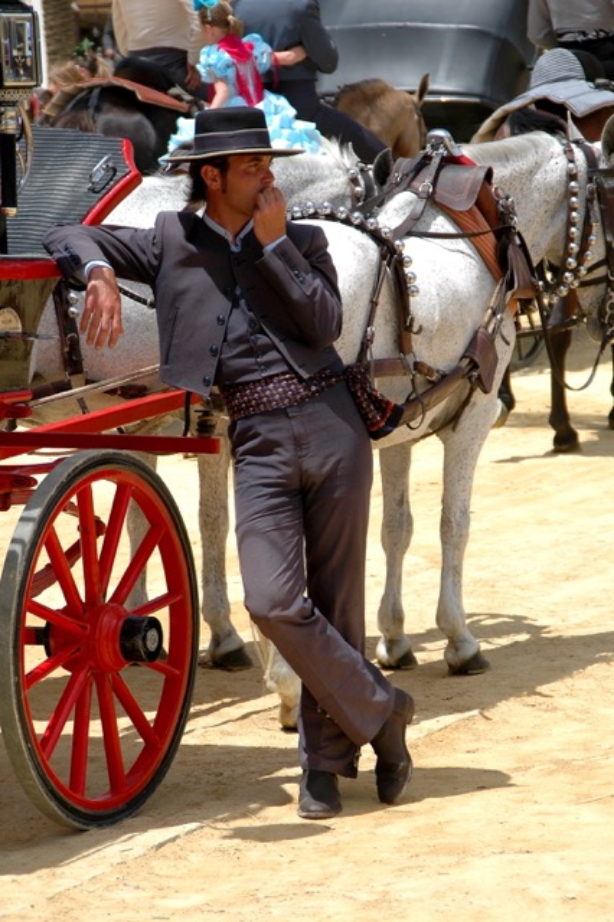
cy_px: 461
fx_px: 3841
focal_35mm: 150
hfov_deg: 9.1
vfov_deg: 13.7
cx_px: 307
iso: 200
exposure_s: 1/640
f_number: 8
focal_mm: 100
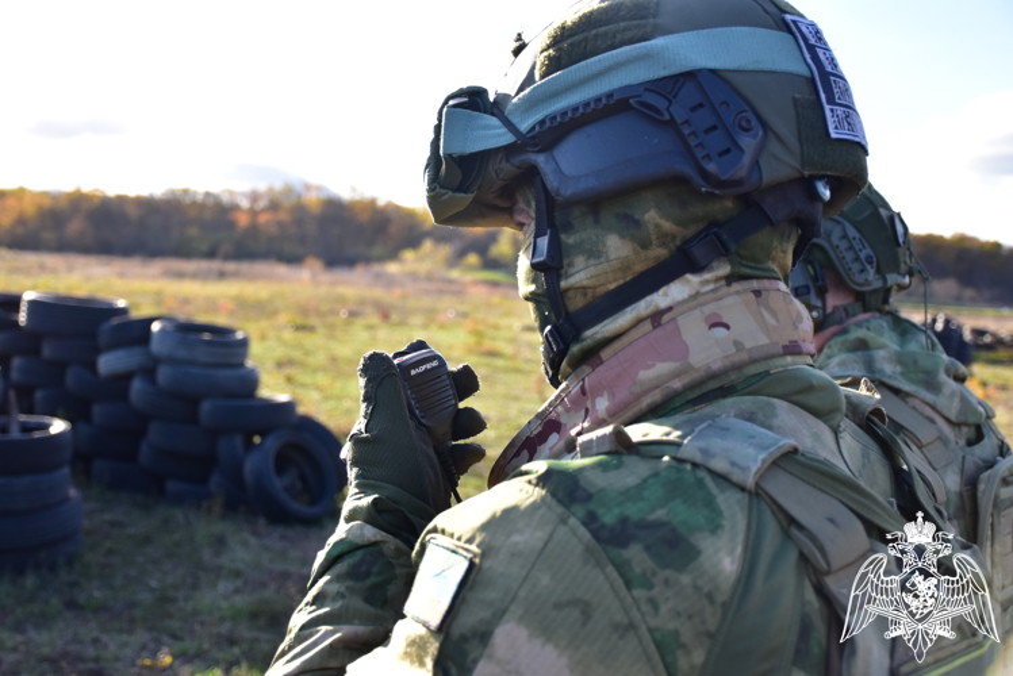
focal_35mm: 48
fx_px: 1351
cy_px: 338
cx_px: 506
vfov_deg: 28.1
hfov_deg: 41.1
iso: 500
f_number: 4
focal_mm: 32
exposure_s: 1/1000
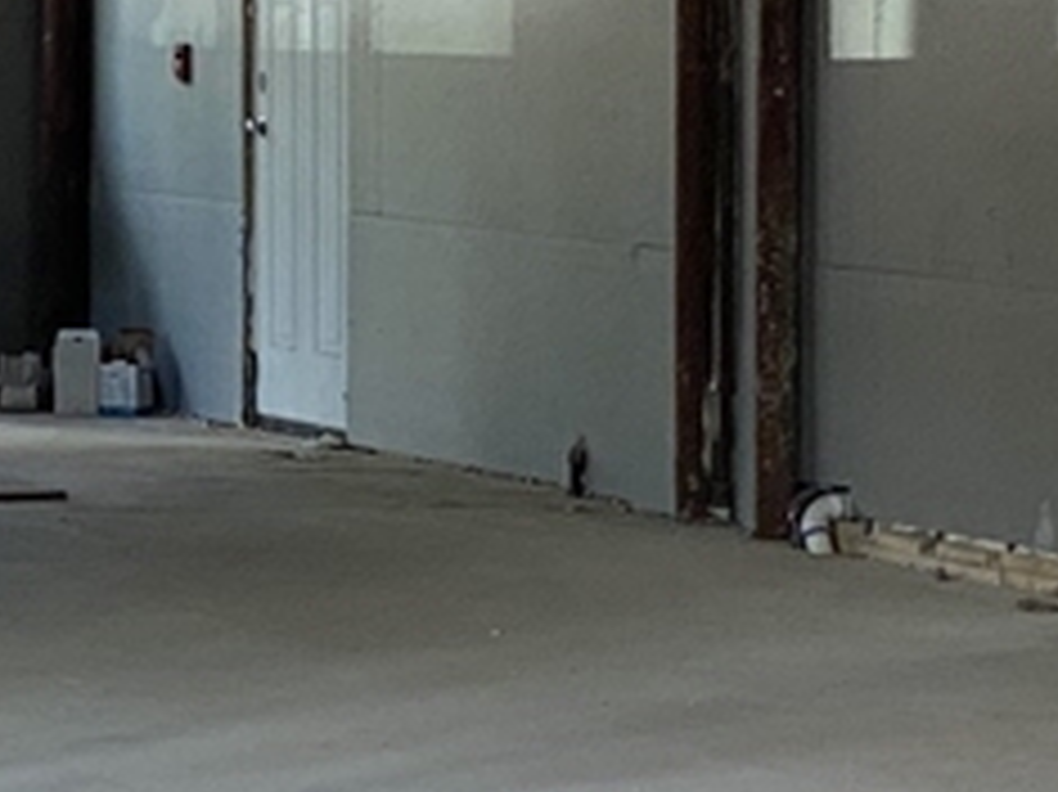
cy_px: 454
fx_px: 6934
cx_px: 45
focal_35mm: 227
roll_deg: -0.4
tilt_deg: -4.8
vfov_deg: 6.5
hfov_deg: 8.7
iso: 80
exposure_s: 1/121
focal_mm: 6
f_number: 2
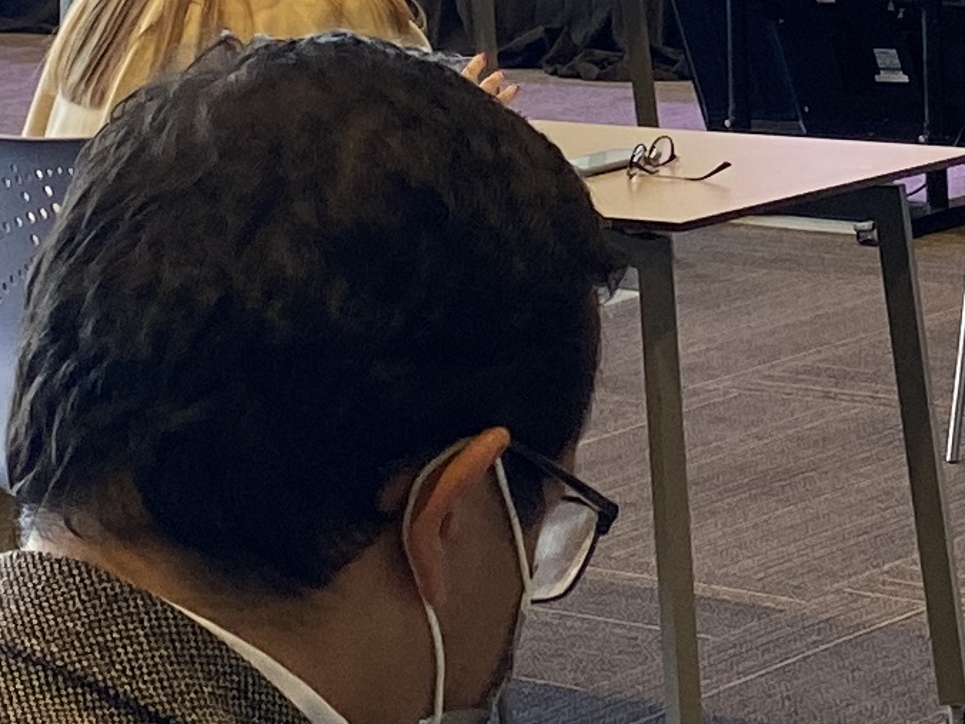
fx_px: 4321
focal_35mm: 155
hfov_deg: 12.6
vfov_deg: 9.3
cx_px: 998
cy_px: -436
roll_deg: +1.3
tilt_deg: -0.8
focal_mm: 4.25
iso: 100
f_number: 1.8
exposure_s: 1/120
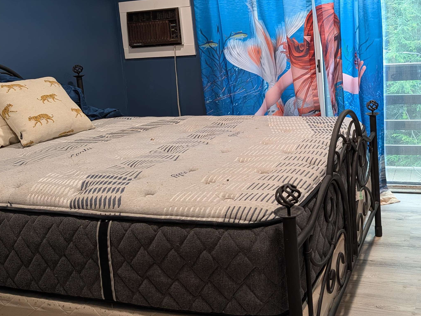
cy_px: 95
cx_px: 284
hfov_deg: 50.4
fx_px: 438
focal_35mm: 36
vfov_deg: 39.0
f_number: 1.68
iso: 183
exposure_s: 1/60
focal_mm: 6.9
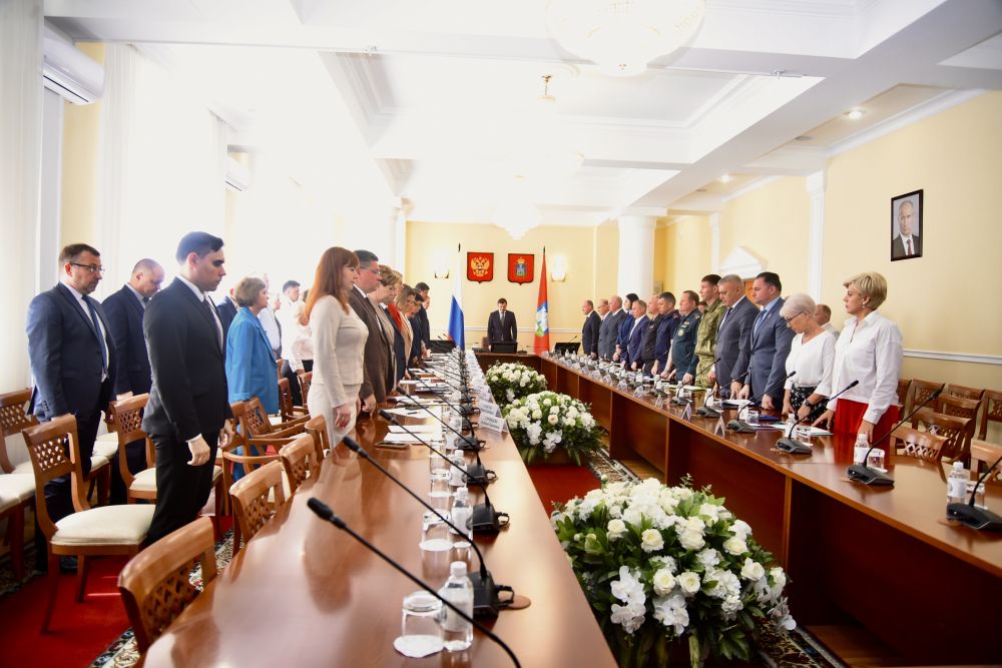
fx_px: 668
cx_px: 501
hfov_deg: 73.7
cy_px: 334
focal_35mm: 24
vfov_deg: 53.1
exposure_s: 1/90
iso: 1100
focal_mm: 24
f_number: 4.8
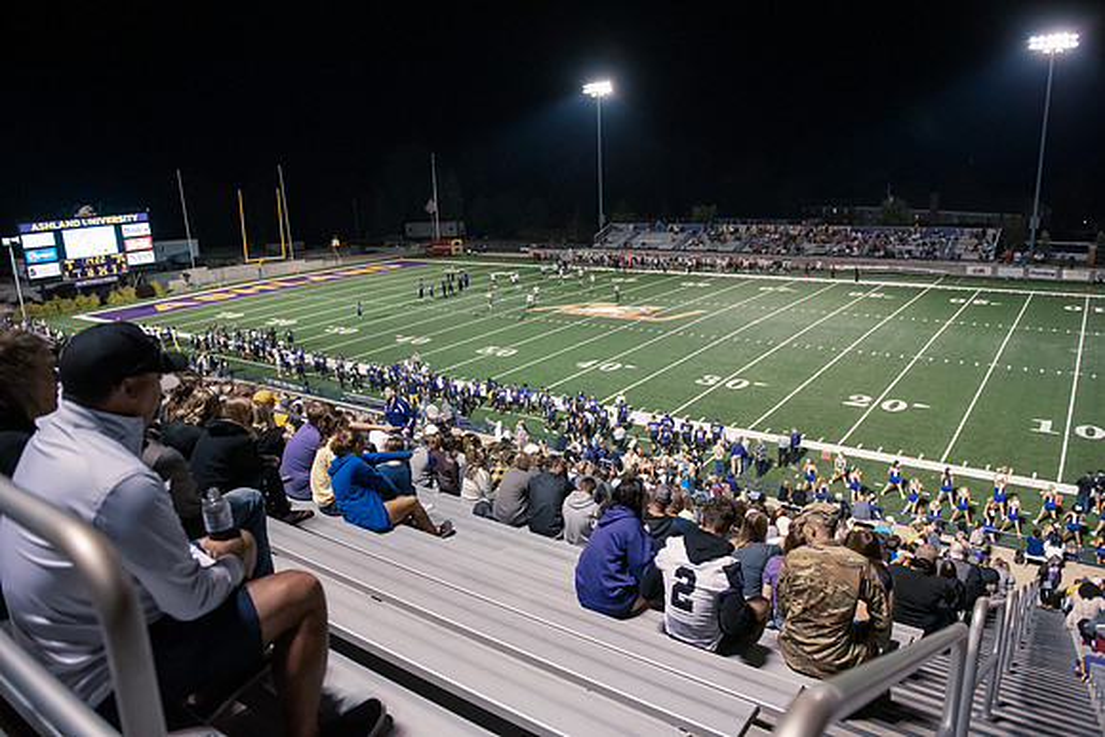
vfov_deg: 53.2
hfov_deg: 73.7
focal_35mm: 24
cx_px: 552
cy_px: 368
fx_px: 737
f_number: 3.2
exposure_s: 1/500
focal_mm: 24
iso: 6400
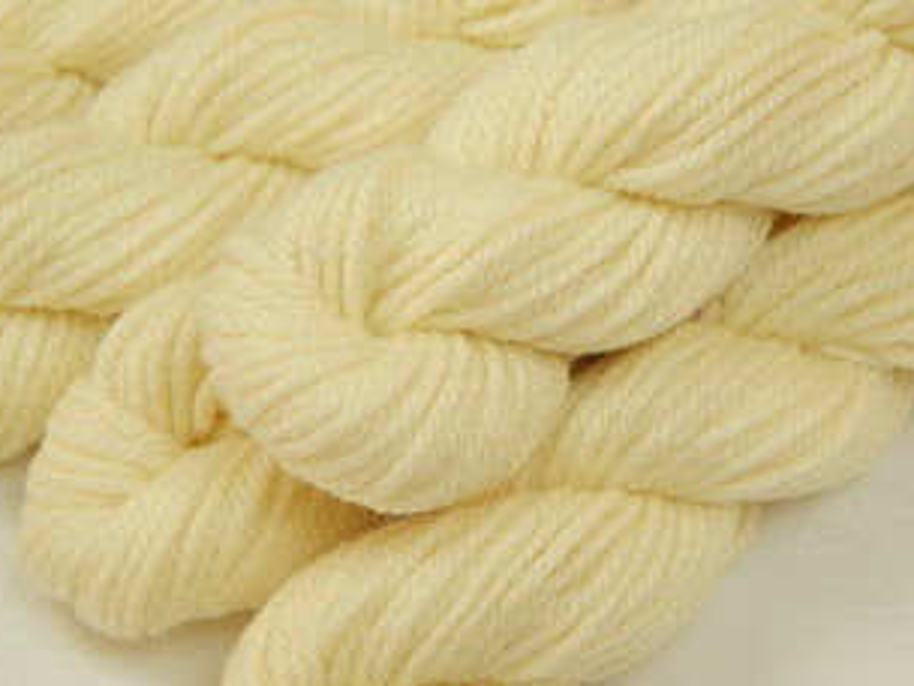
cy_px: 299
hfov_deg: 19.8
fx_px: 2614
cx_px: 433
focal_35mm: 99
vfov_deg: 14.9
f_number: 4.3
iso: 125
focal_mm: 15.3
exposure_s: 1/25
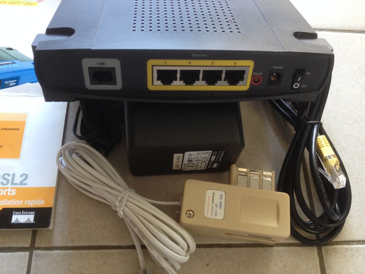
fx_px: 369
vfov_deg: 40.7
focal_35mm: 35
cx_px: 182
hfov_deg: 52.6
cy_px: 137
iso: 80
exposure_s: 1/20
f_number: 2.4
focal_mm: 4.28
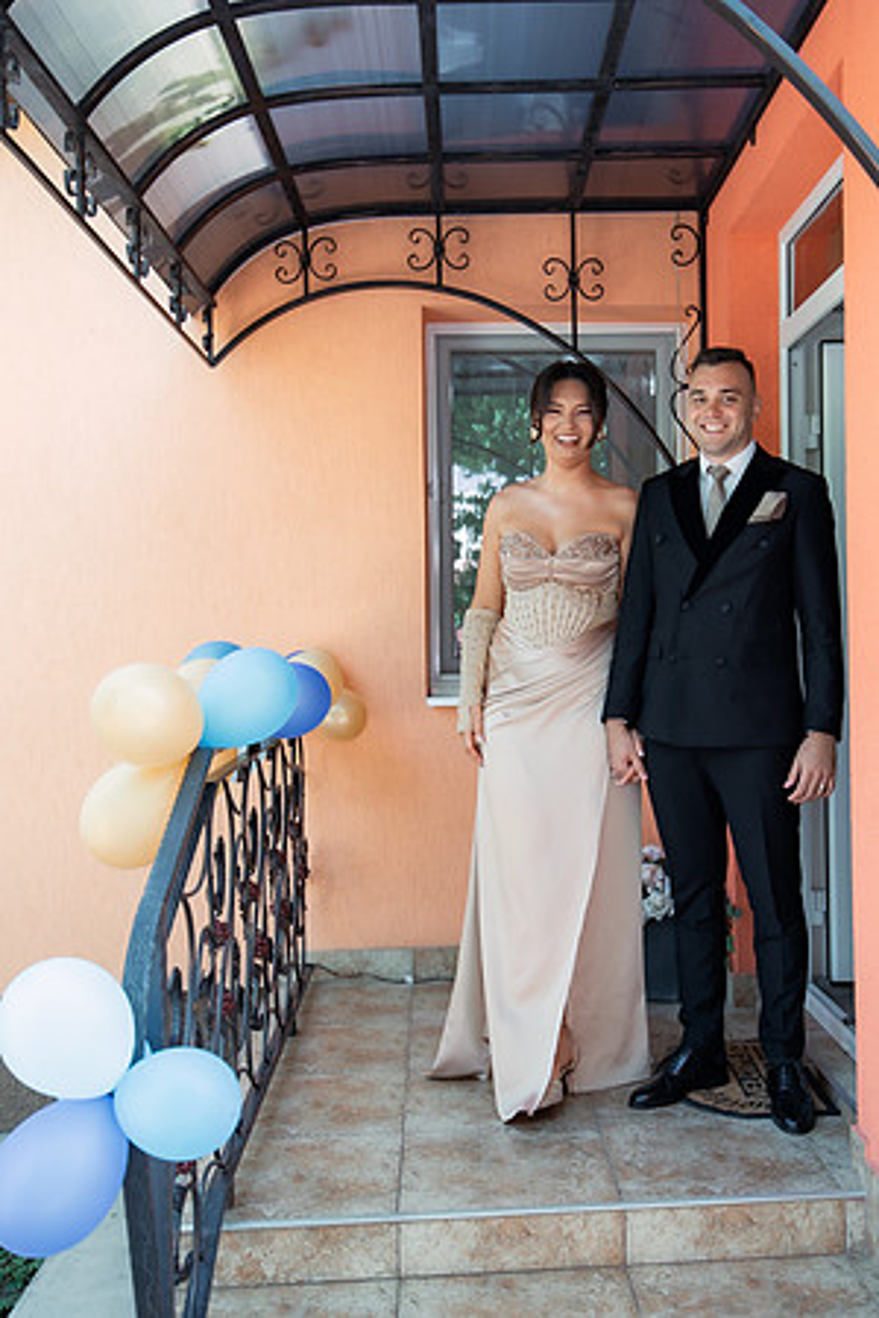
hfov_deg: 35.0
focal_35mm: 38
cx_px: 549
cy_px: 661
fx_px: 1387
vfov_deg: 50.8
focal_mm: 25
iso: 100
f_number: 2.8
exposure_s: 1/125
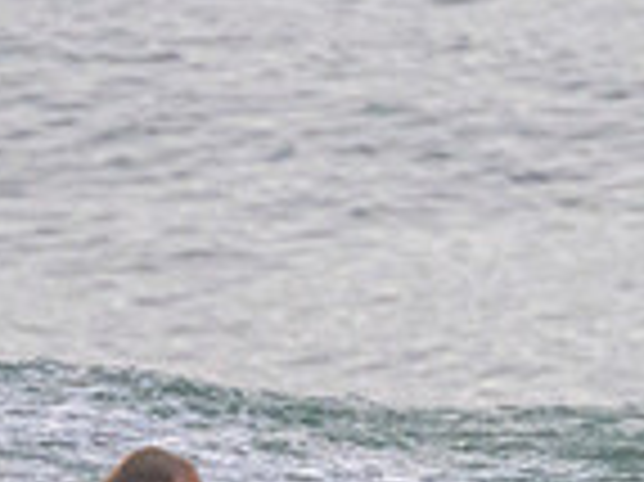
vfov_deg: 0.4
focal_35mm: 3747
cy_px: 547
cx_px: 555
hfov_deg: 0.5
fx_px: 69651
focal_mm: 800
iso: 3200
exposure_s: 1/1600
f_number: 11
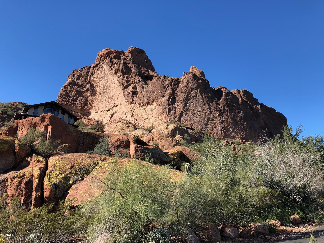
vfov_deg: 49.7
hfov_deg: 63.4
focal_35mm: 28
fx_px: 262
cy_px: 122
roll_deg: +1.0
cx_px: 162
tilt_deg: +22.0
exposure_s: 1/917
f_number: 1.8
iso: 20
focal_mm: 3.99
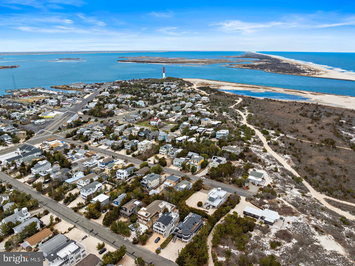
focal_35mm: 24
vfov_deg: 56.8
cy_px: 133
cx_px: 178
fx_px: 246
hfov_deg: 71.6
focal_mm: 12.29
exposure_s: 1/400
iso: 100
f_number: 4
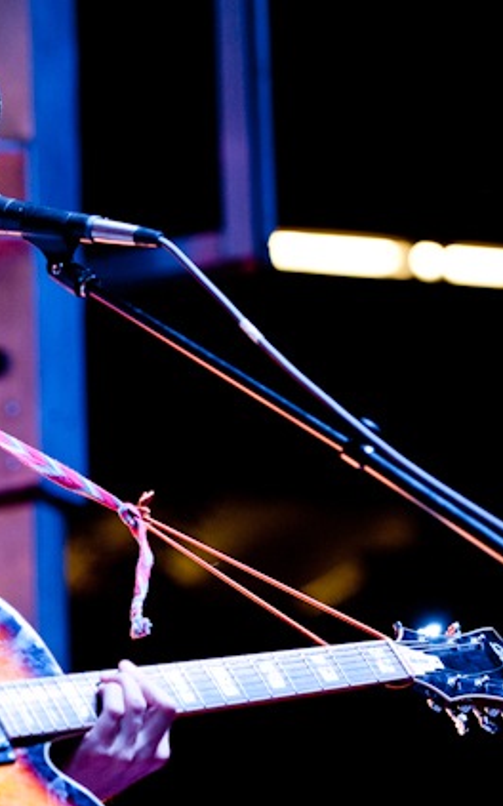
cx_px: -10
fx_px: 3557
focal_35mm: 162
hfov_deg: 8.0
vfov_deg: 12.9
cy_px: 402
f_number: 2.8
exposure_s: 1/100
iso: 1250
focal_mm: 105
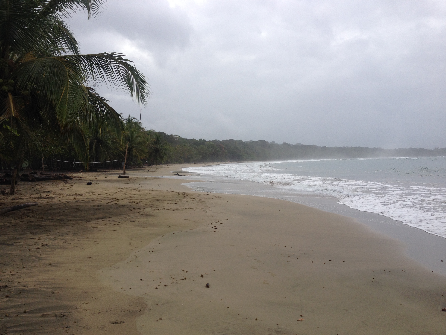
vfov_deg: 40.7
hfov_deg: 52.6
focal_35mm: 35
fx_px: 451
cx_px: 223
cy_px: 168
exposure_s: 1/1842
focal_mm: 4.28
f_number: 2.4
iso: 50
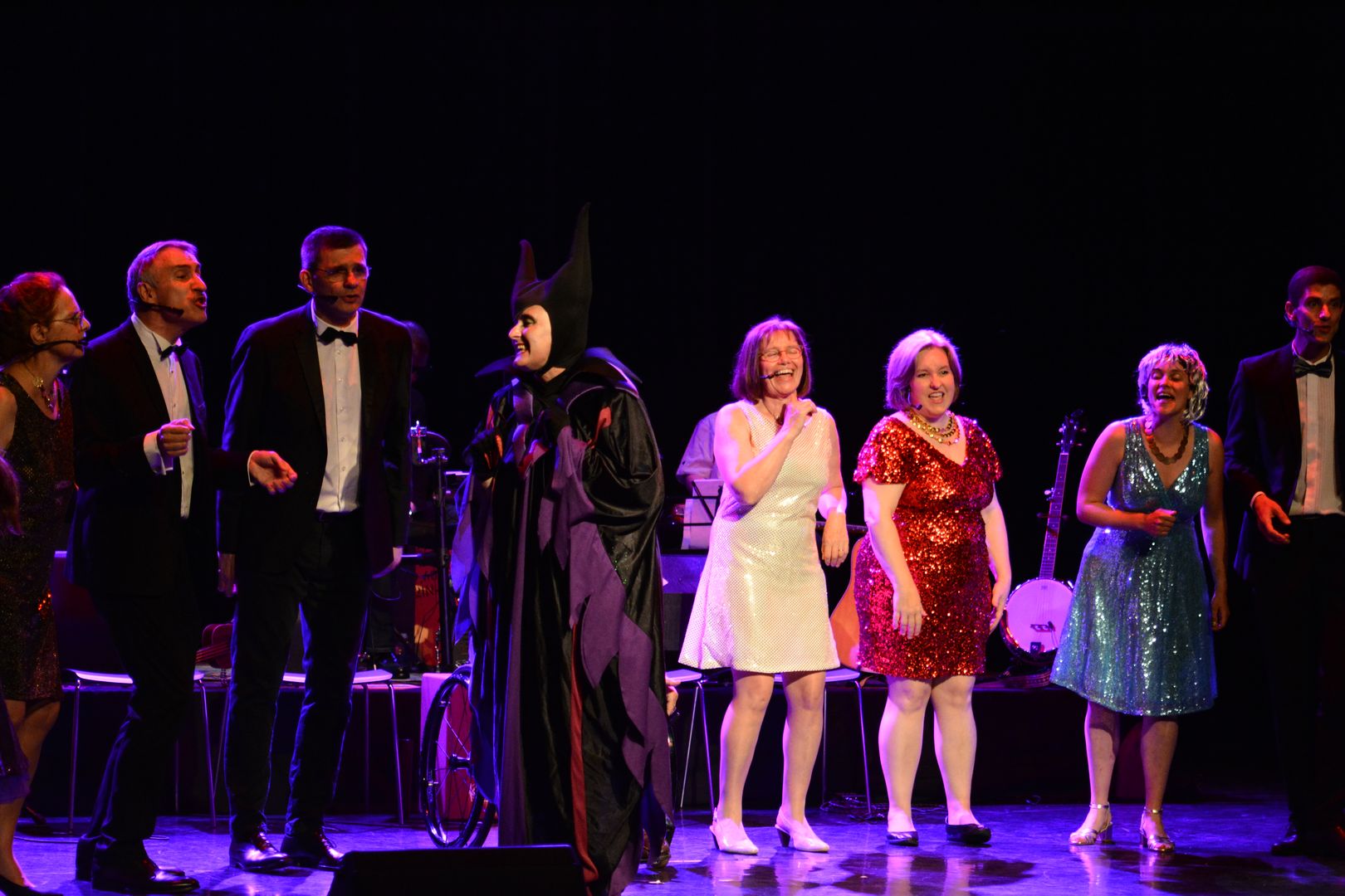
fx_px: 3923
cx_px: 672
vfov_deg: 13.0
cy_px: 448
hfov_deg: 19.5
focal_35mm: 105
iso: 3200
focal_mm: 70
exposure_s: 1/100
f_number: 4
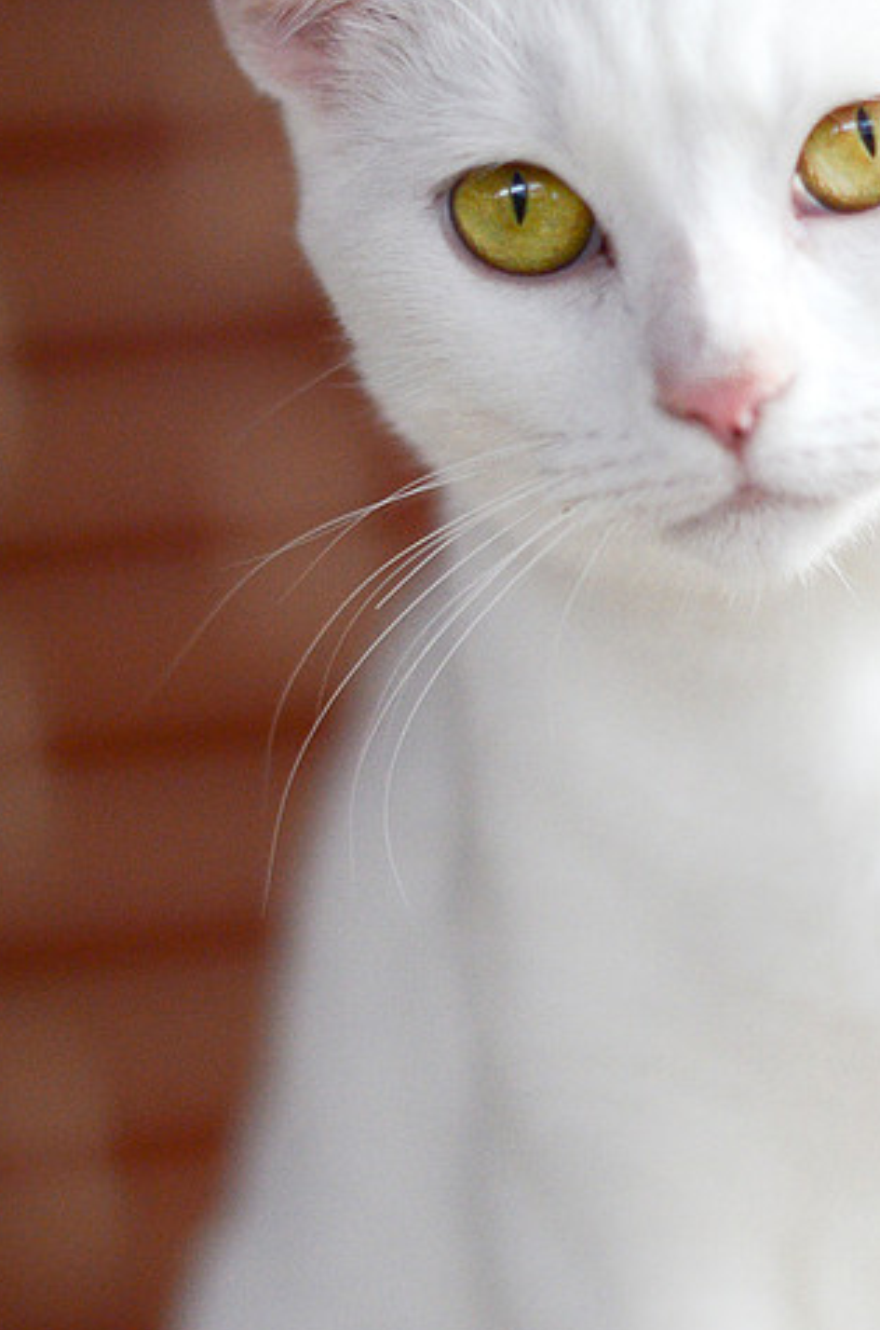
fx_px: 4938
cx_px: 745
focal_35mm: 134
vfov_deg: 15.3
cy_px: 659
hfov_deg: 10.1
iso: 1000
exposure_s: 1/5000
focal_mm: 50
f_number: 1.8
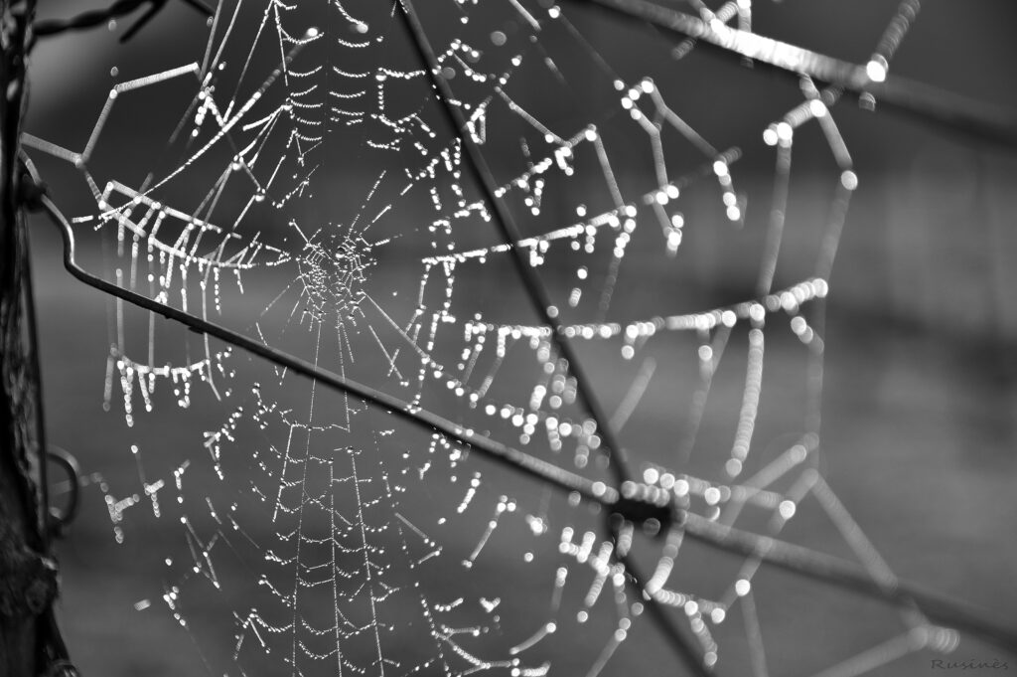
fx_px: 2117
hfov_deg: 27.0
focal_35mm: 75
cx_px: 508
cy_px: 338
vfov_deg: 18.2
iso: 100
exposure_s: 1/1250
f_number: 2.8
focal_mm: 50
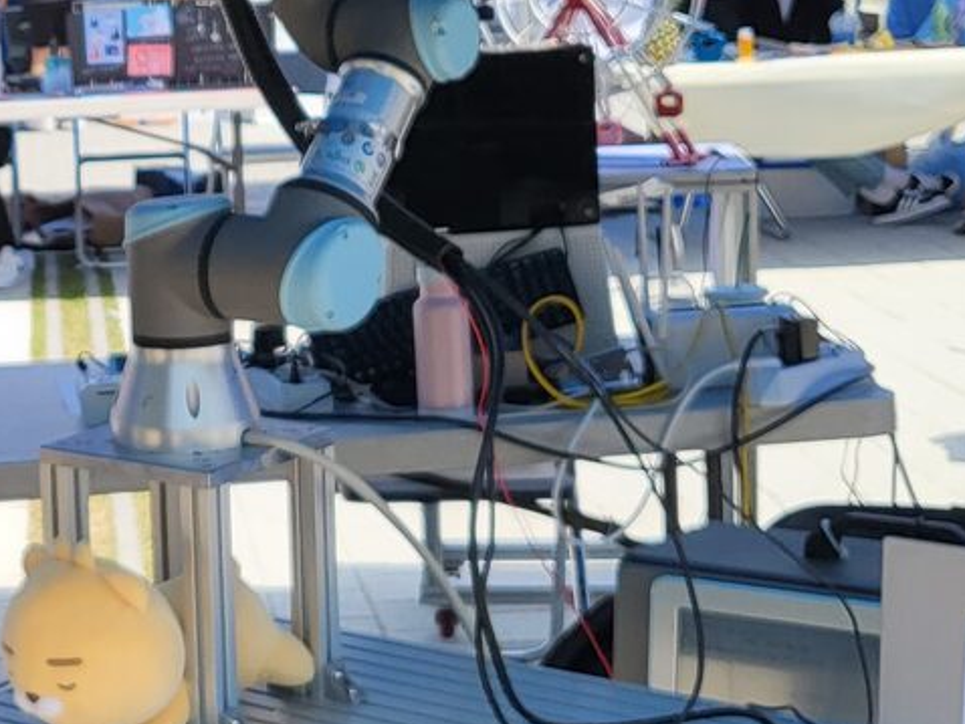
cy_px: 303
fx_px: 2427
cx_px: -24
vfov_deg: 17.0
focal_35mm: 87
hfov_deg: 21.6
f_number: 1.8
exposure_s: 1/1746
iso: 50
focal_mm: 4.25
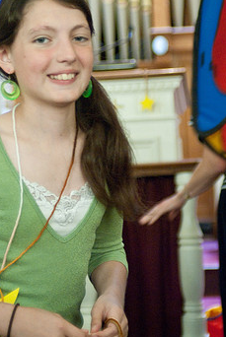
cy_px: 139
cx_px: 87
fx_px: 1020
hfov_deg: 12.6
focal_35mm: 109
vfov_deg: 18.8
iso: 1250
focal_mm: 55
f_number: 2.8
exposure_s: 1/60
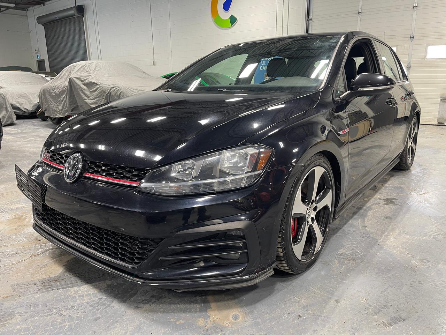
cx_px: 223
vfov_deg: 54.9
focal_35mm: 25
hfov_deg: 69.4
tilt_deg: -15.1
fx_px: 322
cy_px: 168
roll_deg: +0.5
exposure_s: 1/60
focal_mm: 5.1
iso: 100
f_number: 1.6
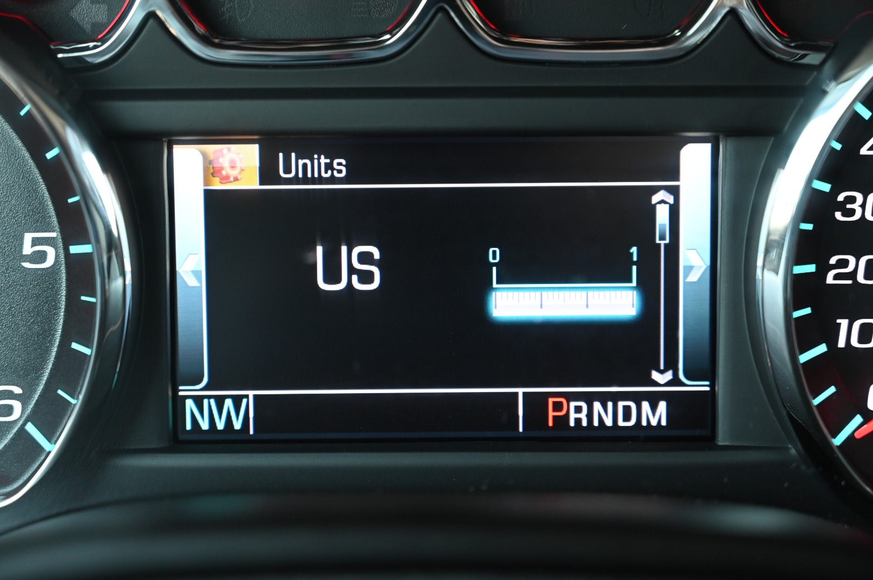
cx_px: 436
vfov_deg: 19.4
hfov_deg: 28.9
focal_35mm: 70
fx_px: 1696
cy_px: 290
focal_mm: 70
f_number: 4
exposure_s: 1/125
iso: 2200
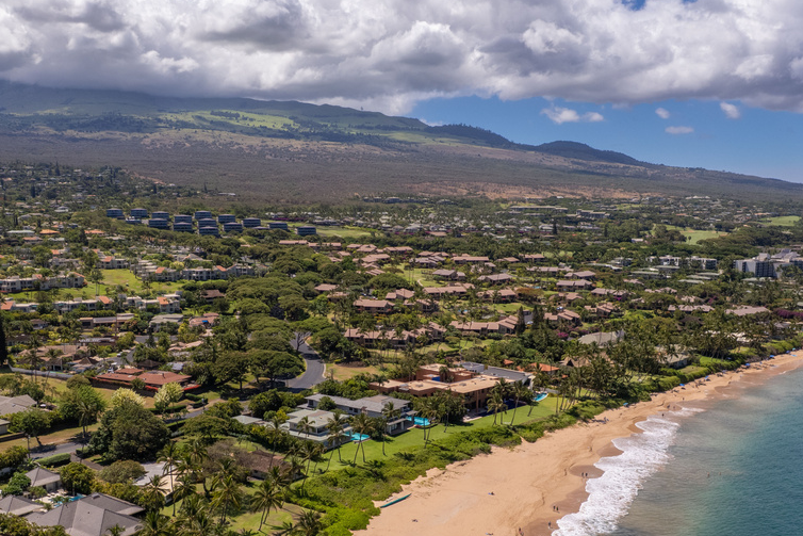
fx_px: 781
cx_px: 391
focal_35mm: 35
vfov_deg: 37.3
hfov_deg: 54.4
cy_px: 370
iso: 110
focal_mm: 8.38
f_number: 2.8
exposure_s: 1/180
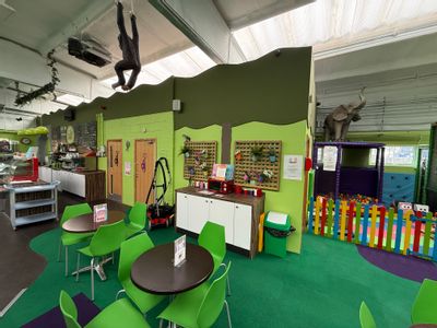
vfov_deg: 85.7
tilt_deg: -2.9
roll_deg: -2.0
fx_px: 177
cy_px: 164
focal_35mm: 14
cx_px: 218
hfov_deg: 102.1
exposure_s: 1/99
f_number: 2.2
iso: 160
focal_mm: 2.22
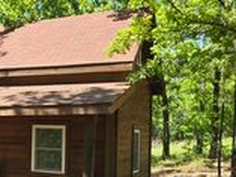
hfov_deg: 28.4
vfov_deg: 23.1
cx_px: -11
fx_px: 430
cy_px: 133
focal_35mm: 63
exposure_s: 1/253
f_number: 1.7
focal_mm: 6.3
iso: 12
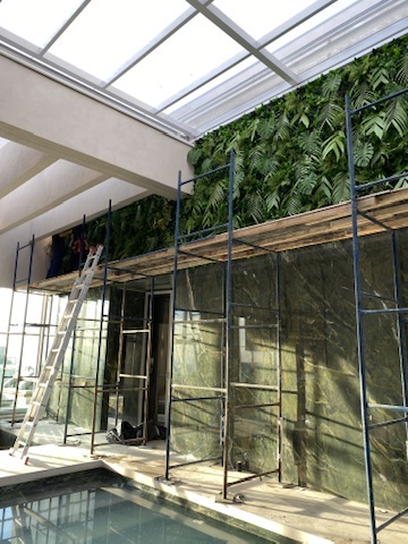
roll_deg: -1.4
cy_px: 272
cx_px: 204
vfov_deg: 67.3
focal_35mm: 26
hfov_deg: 53.1
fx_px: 409
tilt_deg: +12.7
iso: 40
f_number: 1.8
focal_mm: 4.25
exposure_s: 1/120
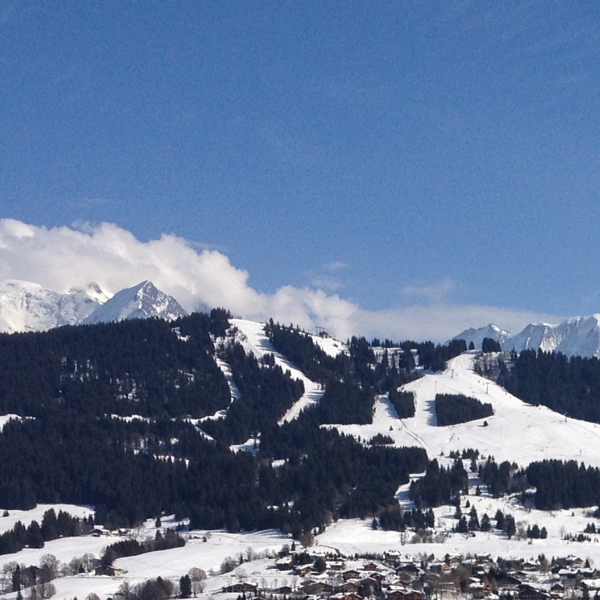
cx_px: 616
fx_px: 2177
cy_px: 715
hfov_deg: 15.4
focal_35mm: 111
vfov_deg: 15.2
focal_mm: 4.28
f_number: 2.4
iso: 64
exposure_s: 1/3690
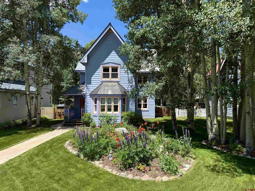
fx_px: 177
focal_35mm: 24
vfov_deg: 56.8
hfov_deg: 71.6
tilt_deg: +1.2
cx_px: 128
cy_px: 96
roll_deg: +0.0
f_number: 1.78
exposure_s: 1/2370
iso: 80
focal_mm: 6.76
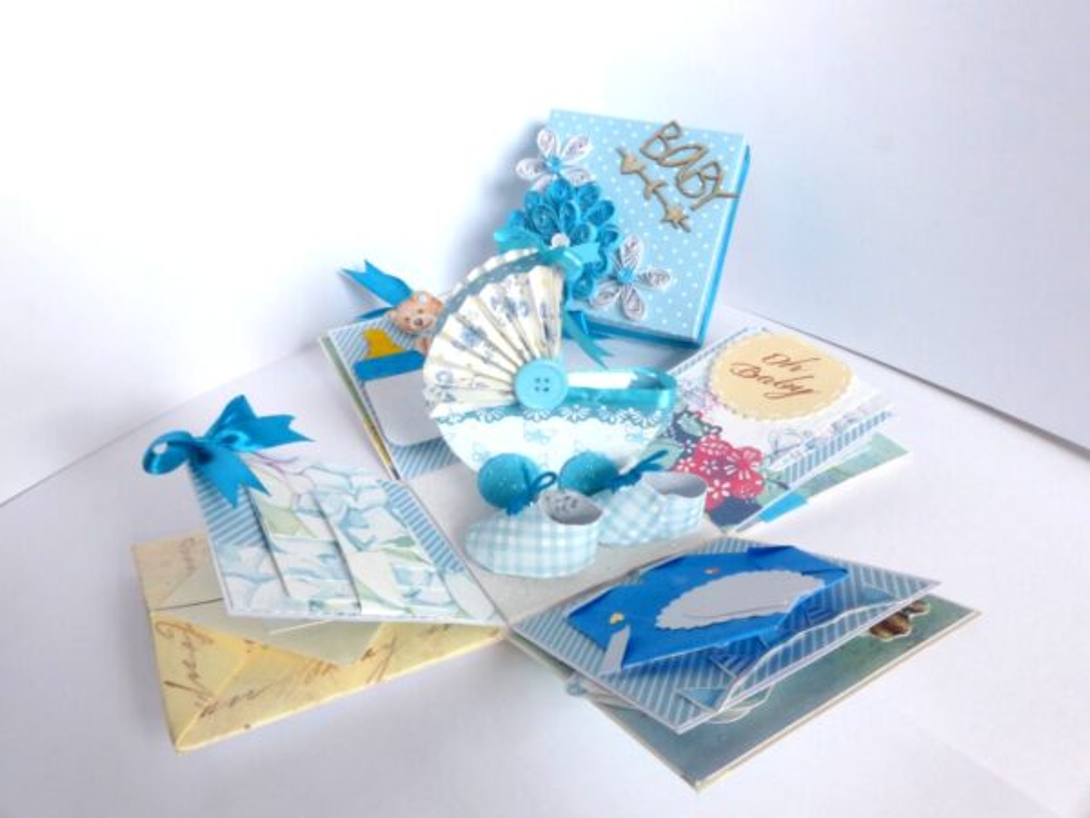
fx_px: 787
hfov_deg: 69.4
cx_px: 545
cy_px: 409
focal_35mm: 25
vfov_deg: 54.9
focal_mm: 4.5
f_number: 8
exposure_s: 1/60
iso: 200
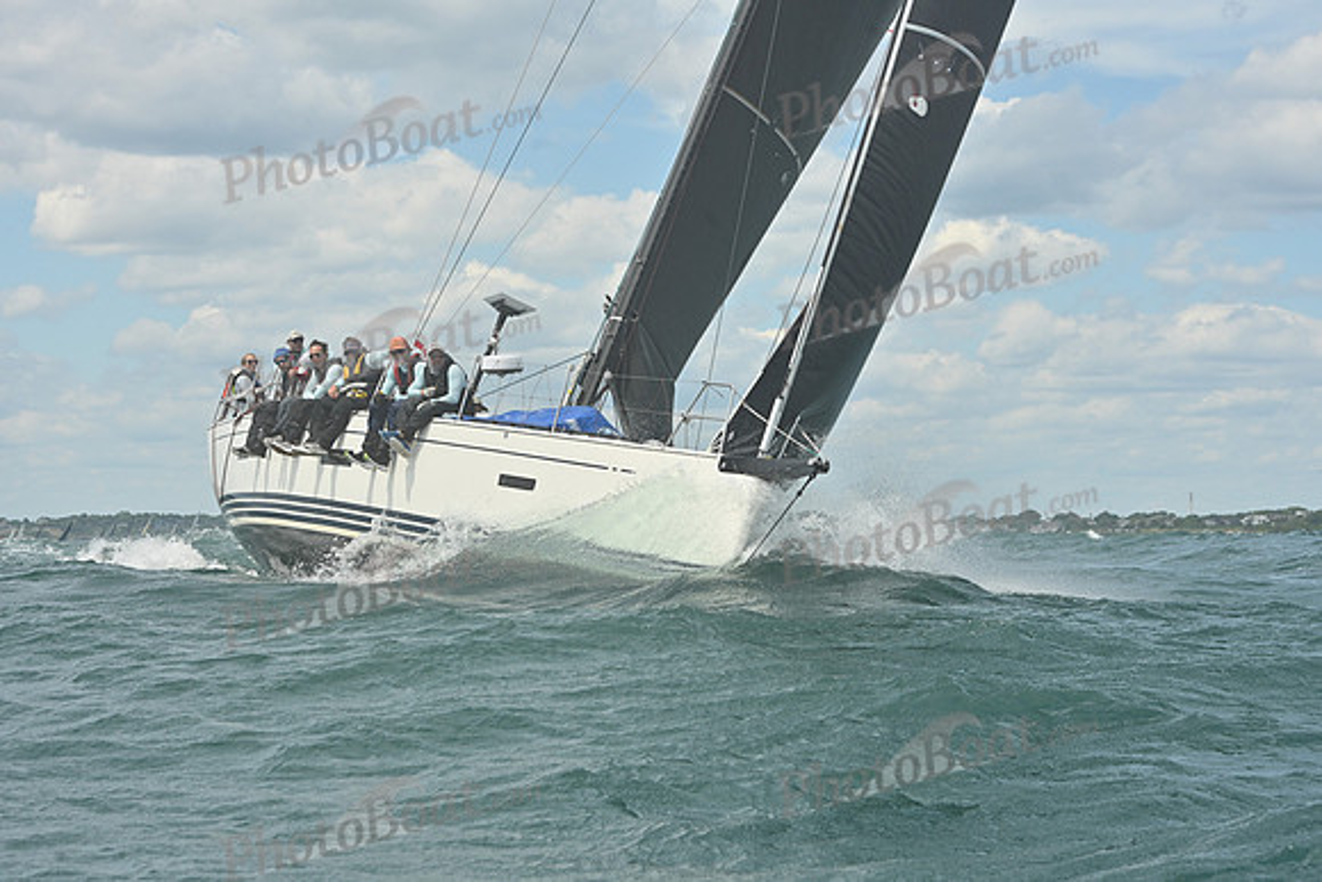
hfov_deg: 21.5
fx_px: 3489
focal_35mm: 95
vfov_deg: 14.4
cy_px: 441
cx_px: 661
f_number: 10
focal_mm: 95
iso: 320
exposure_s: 1/1250
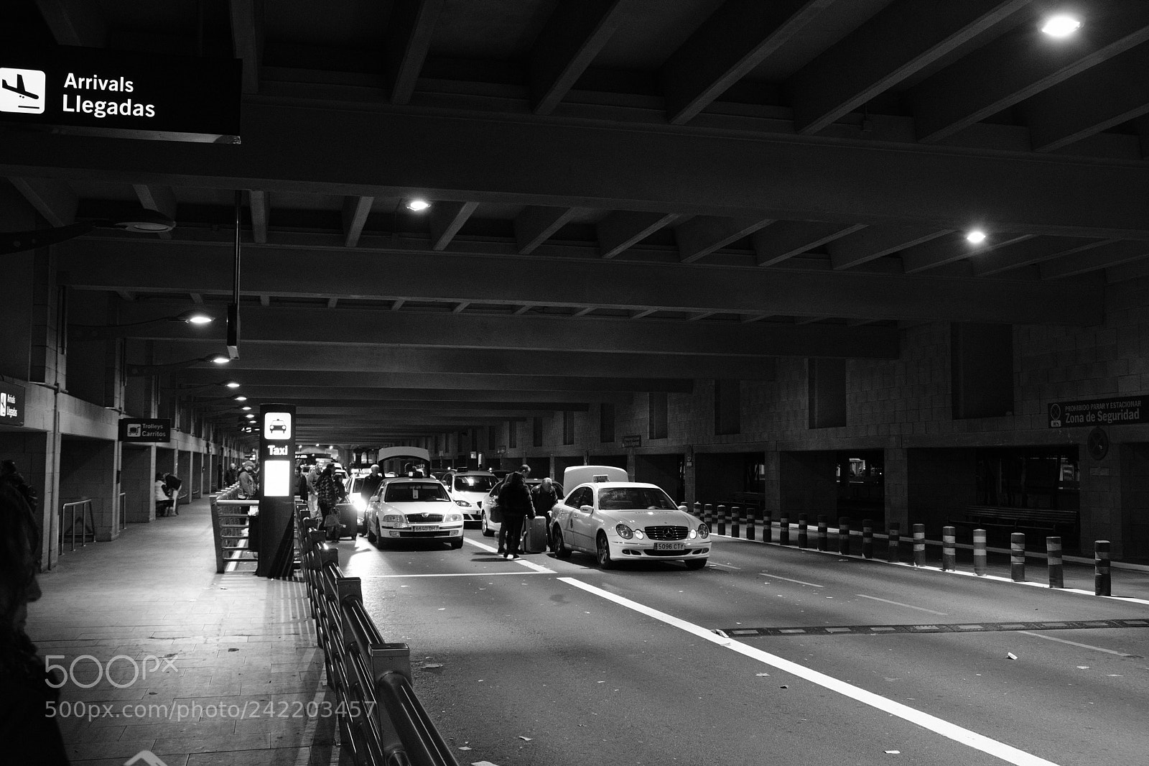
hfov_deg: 53.1
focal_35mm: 36
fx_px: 1149
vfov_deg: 36.9
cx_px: 574
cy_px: 383
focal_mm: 24.3
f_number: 5
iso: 3200
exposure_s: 1/30
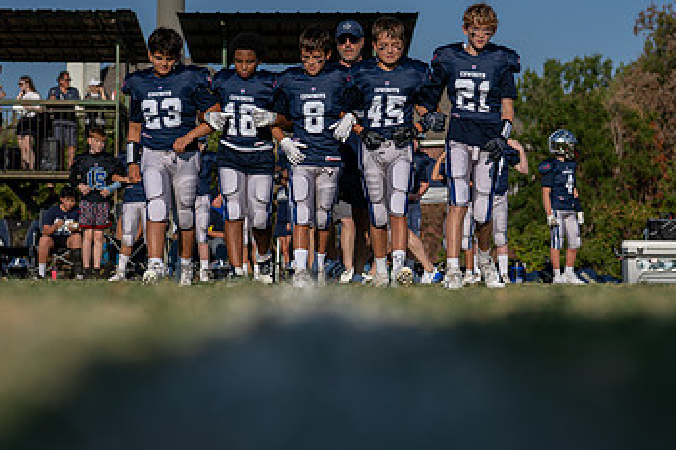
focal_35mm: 91
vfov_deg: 15.0
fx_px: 1709
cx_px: 362
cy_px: 189
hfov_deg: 22.4
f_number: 2.2
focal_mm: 50
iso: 100
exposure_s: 1/5000
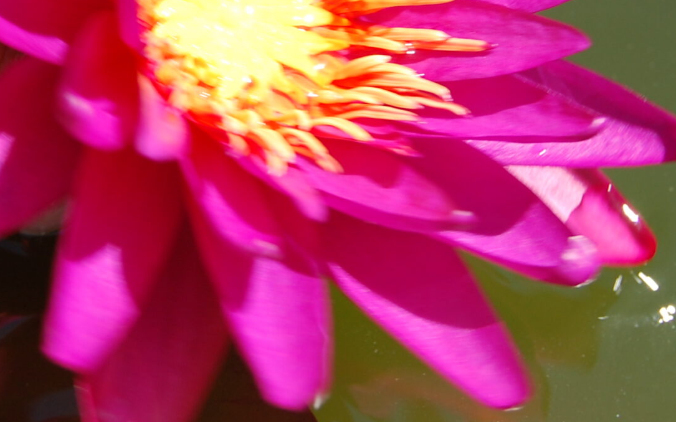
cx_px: 287
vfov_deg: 9.5
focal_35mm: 137
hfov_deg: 15.2
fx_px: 2524
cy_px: 40
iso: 200
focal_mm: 38
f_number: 8
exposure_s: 1/250
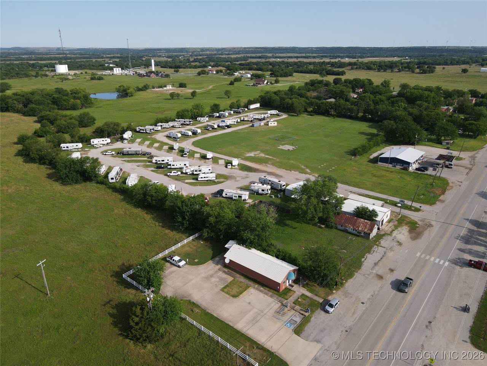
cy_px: 183
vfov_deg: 56.8
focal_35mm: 24
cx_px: 244
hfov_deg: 71.6
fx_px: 338
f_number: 2.8
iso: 100
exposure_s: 1/640
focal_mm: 4.5
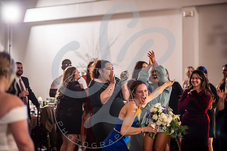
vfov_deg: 16.1
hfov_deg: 23.9
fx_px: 536
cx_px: 114
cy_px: 76
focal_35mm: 85
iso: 400
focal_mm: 85
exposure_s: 1/200
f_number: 1.8
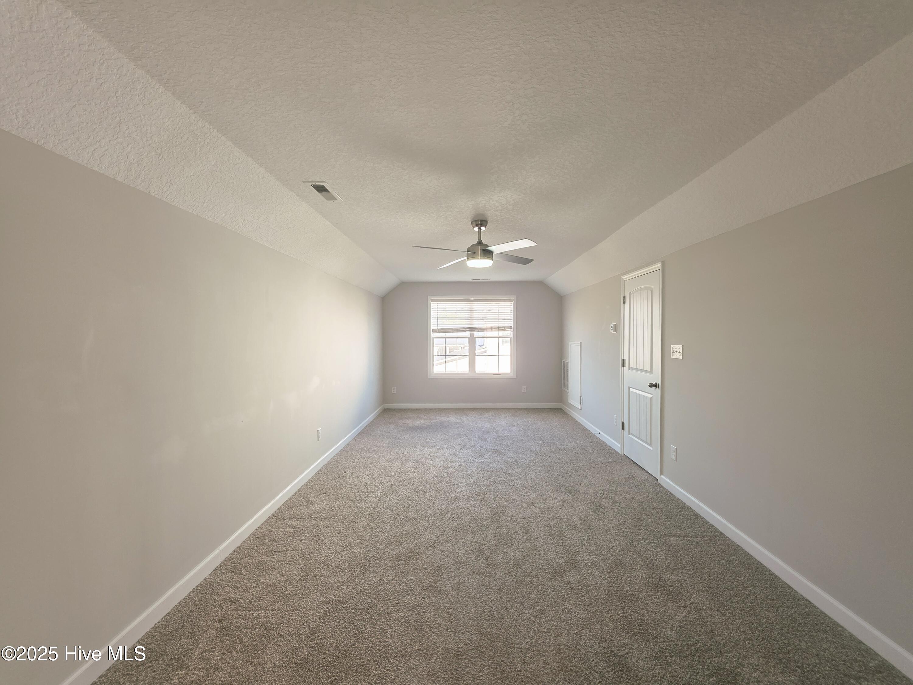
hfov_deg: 106.2
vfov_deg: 89.9
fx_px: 343
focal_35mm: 13
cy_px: 342
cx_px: 456
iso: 125
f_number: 1.9
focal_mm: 2.2
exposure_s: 1/120
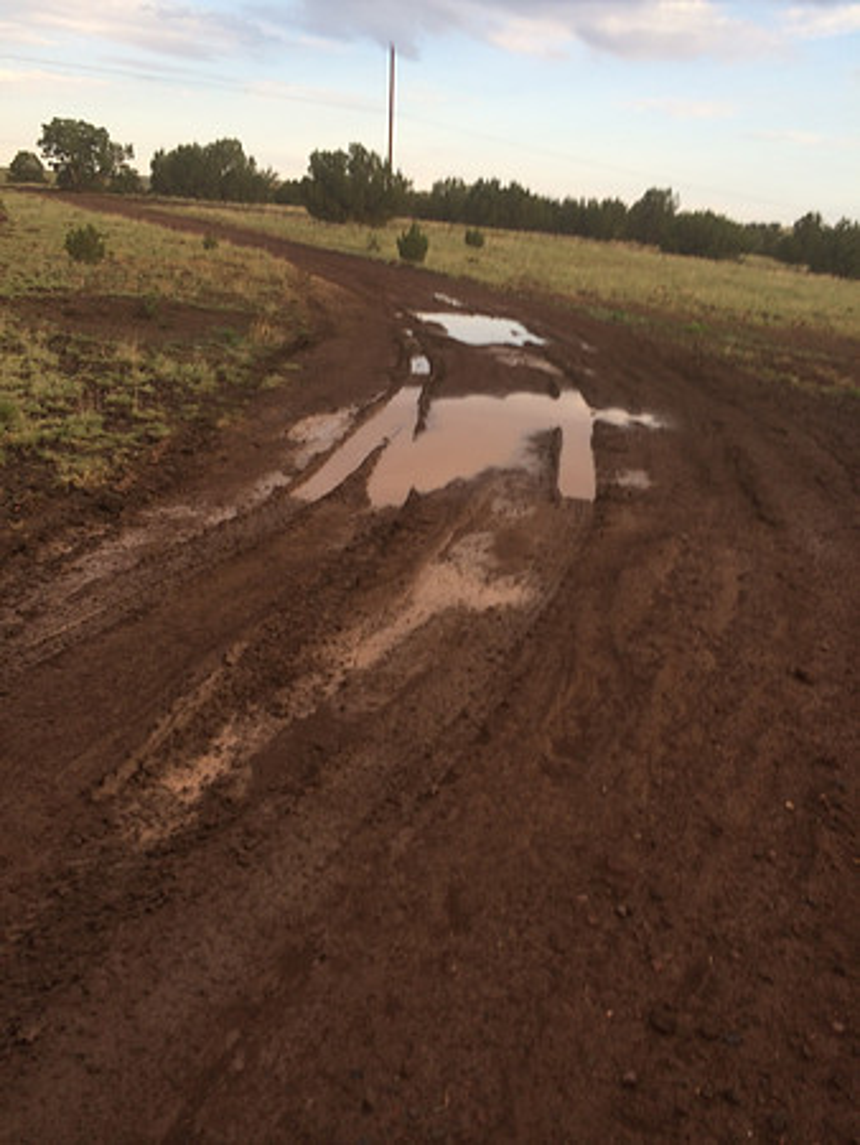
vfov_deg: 59.9
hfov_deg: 46.8
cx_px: 430
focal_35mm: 30
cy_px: 572
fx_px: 993
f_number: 2.2
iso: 32
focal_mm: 4.12
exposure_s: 1/238
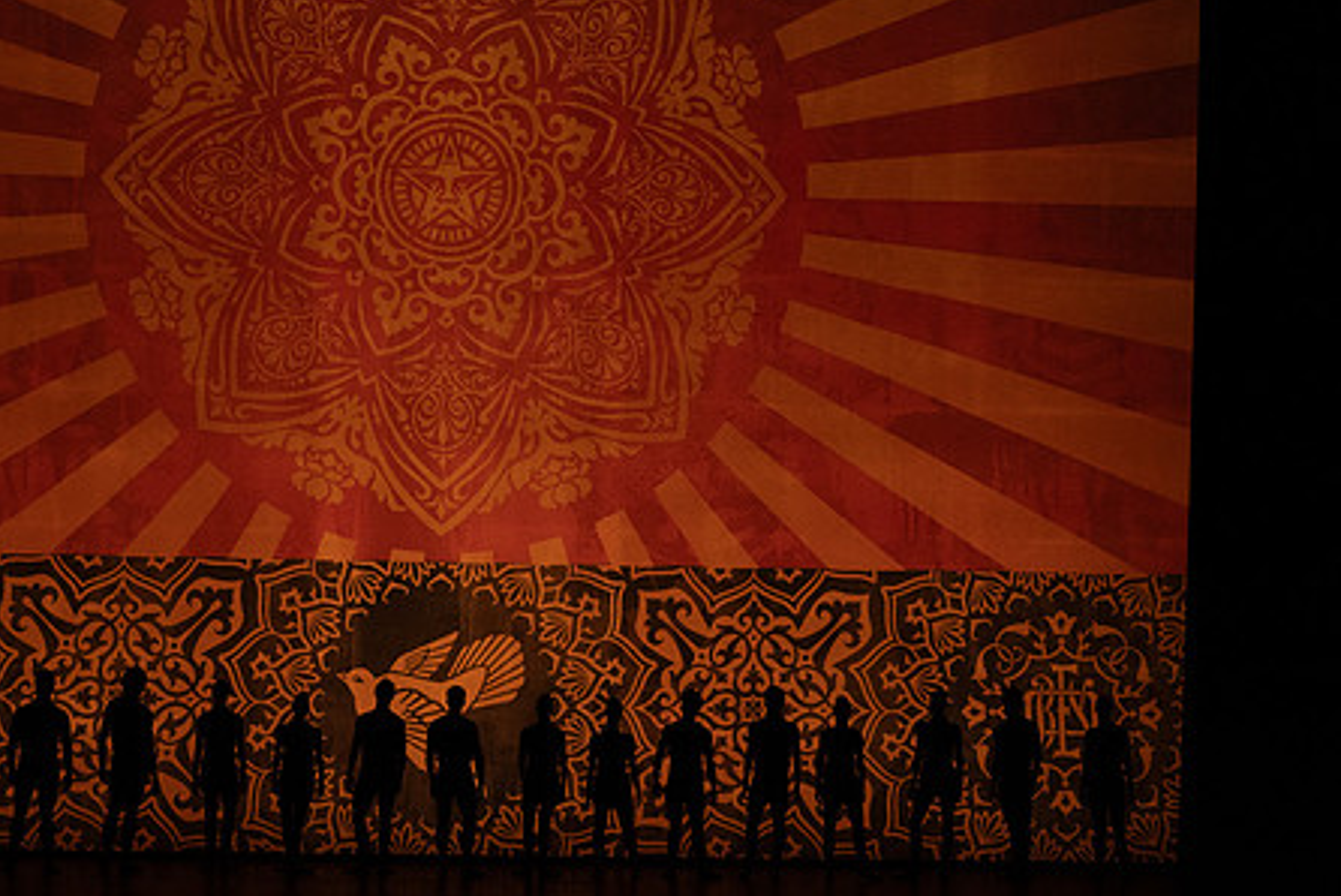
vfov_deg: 10.6
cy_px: 350
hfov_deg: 15.7
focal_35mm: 130
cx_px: 505
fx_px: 4845
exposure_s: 1/400
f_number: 6.3
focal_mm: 100
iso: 6400
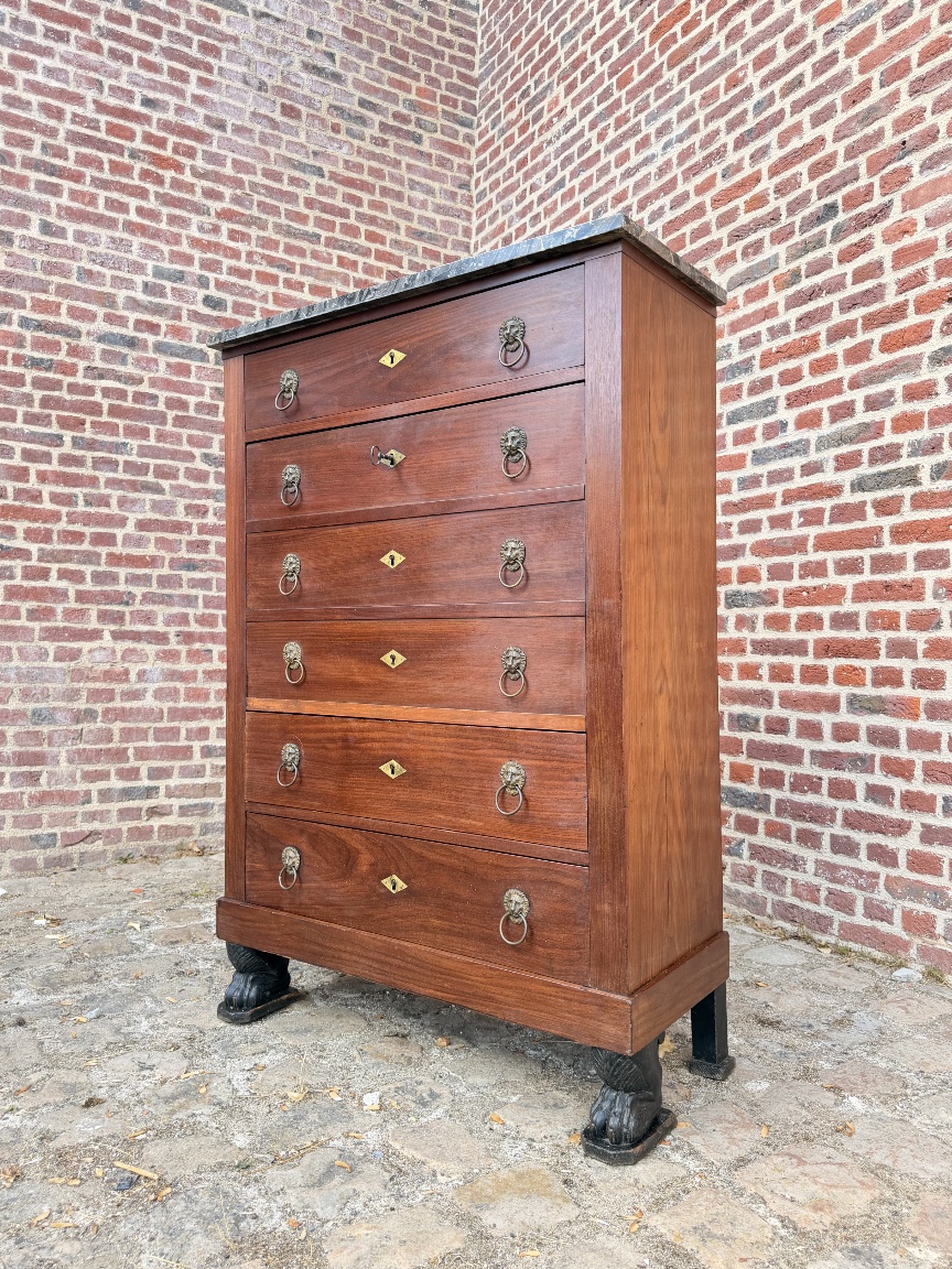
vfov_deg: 69.4
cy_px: 629
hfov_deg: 54.9
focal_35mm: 25
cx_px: 476
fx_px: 917
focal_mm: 6.76
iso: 64
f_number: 1.78
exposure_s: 1/122
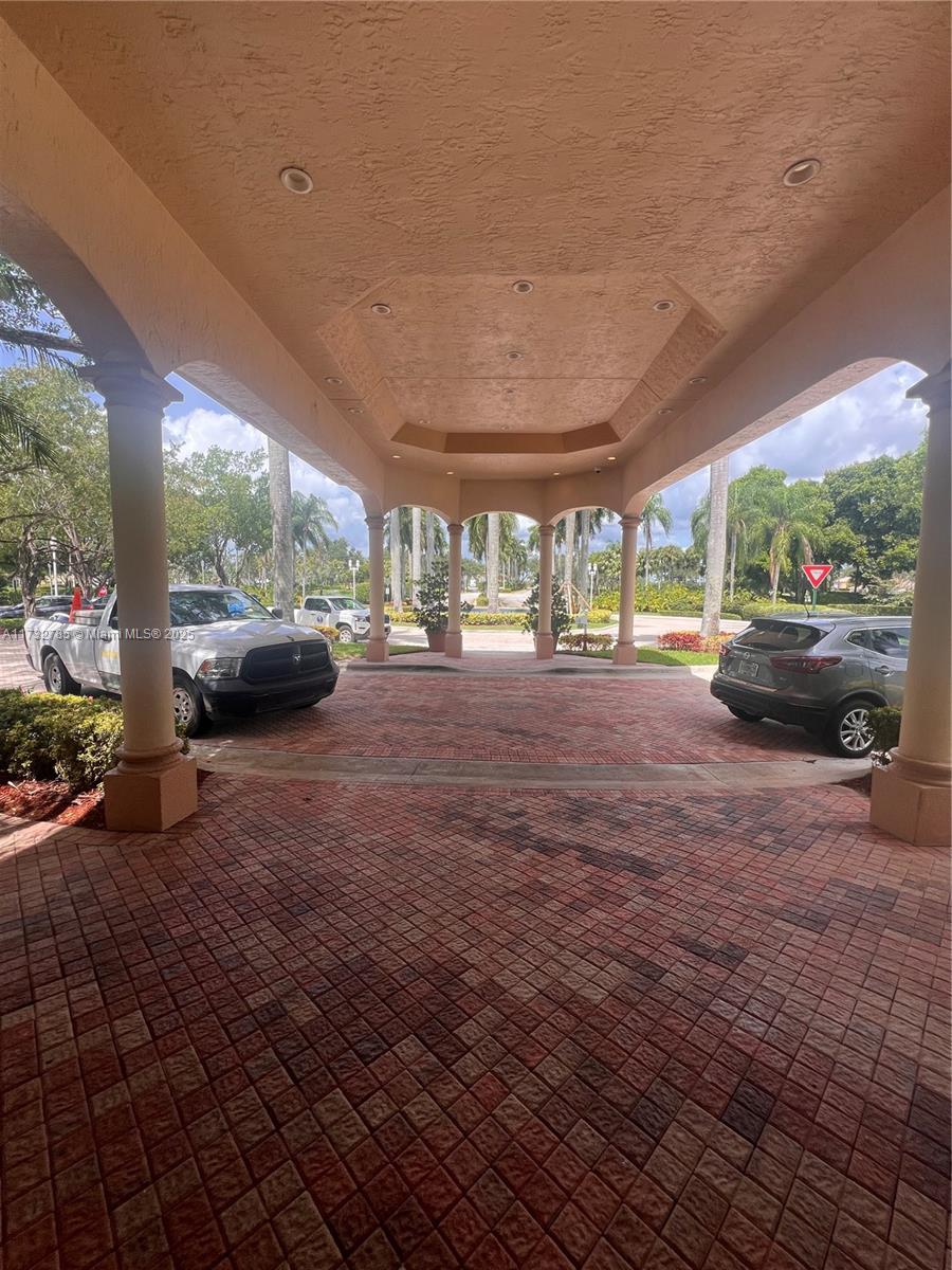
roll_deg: -1.0
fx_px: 477
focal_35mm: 13
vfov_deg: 106.2
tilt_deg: -3.7
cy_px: 635
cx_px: 476
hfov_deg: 89.9
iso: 32
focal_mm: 1.57
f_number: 1.8
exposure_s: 1/528
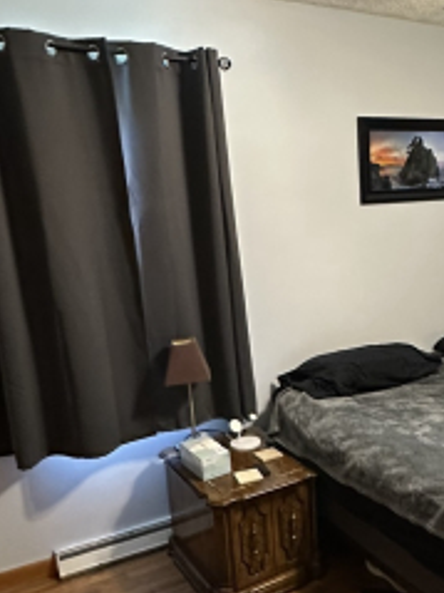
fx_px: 668
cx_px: 417
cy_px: 356
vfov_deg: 47.6
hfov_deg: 34.3
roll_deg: +0.0
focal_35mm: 39
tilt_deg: -14.8
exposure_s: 1/60
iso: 640
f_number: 2.2
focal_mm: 2.22
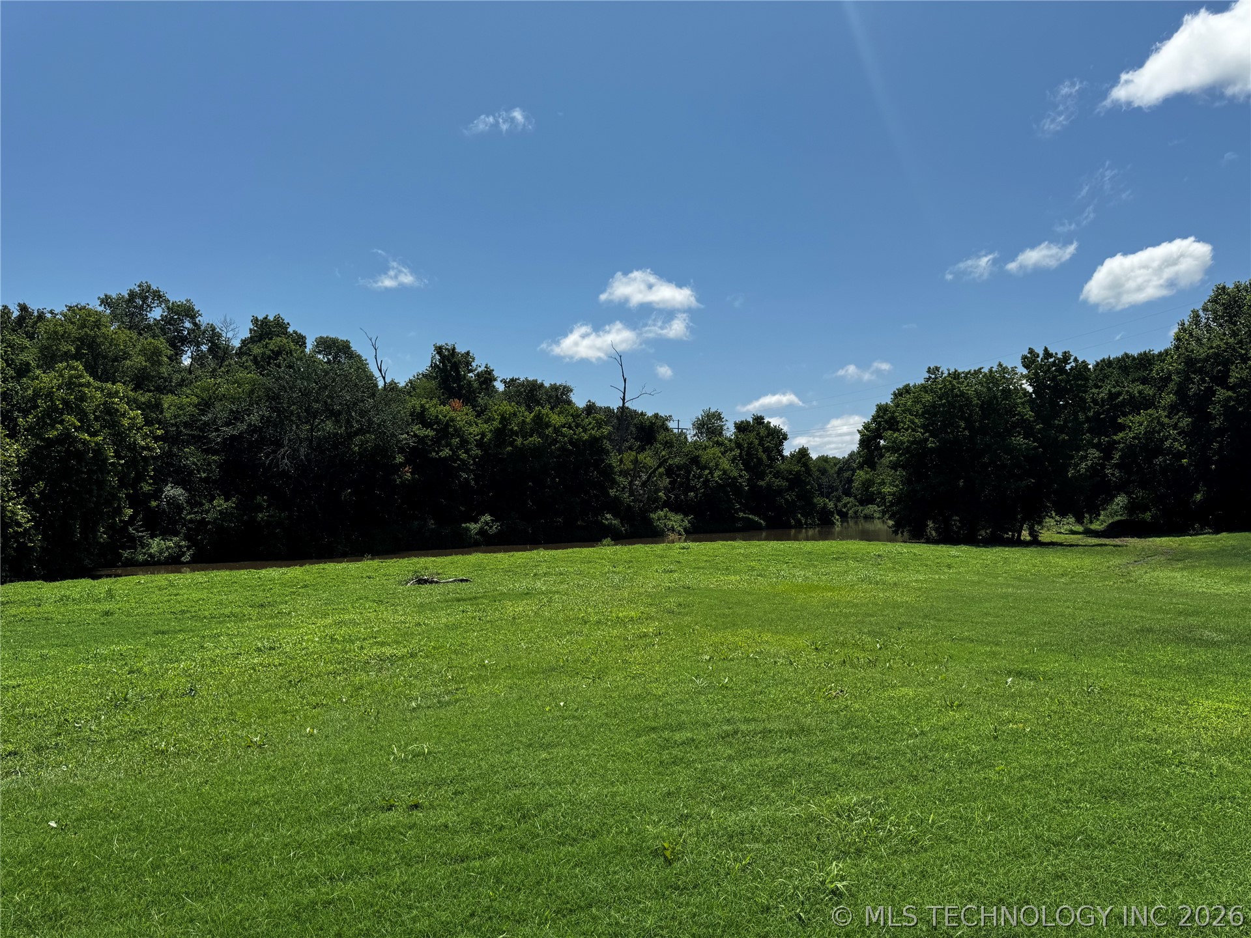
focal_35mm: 24
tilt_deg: +3.2
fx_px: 867
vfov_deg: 56.8
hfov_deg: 71.6
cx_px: 626
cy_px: 469
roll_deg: +0.6
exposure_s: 1/6410
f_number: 1.78
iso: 80
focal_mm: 6.76
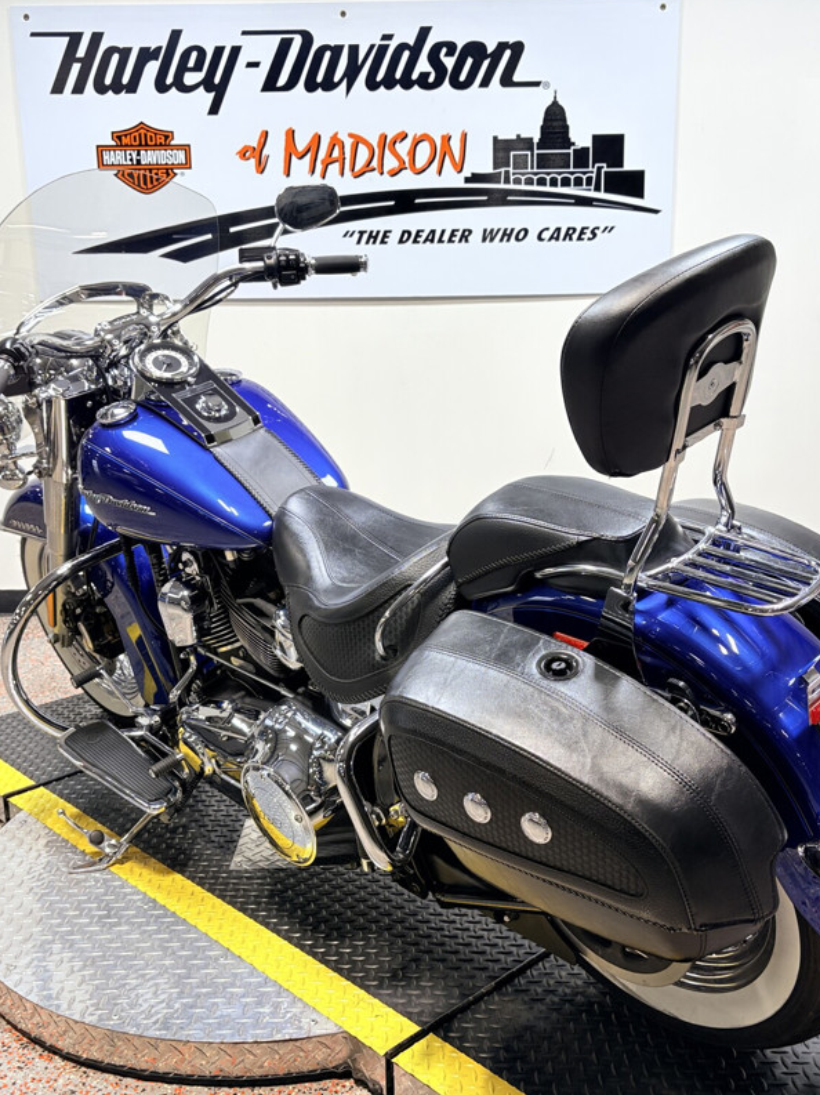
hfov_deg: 40.6
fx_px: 1106
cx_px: 437
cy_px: 547
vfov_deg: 52.6
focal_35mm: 35
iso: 40
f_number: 1.6
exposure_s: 1/120
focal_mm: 5.96
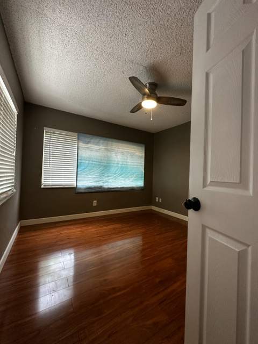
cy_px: 172
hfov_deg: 85.7
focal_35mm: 14
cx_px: 129
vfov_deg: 102.1
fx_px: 139
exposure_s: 1/60
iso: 250
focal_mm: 2.22
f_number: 2.2
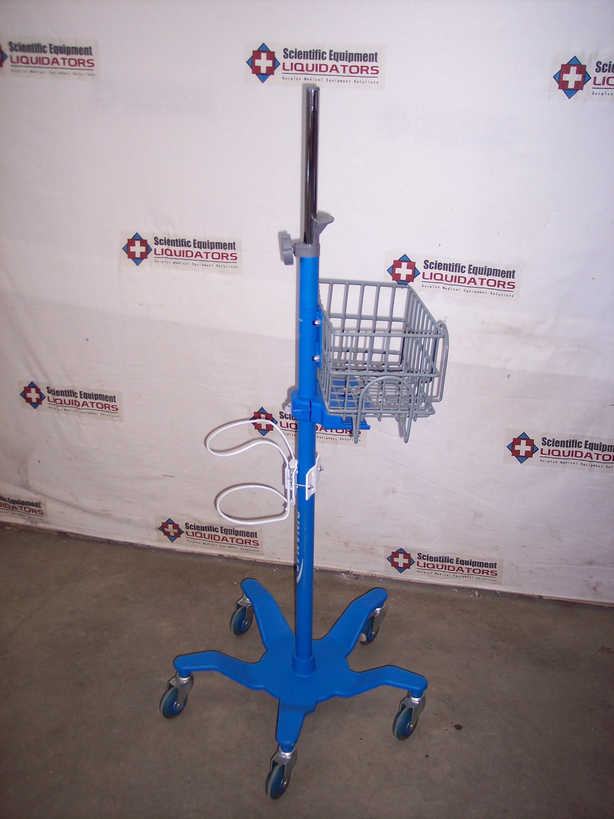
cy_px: 410
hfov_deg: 36.8
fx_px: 922
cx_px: 307
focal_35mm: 39
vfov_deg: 47.9
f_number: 2.8
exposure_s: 1/60
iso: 100
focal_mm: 8
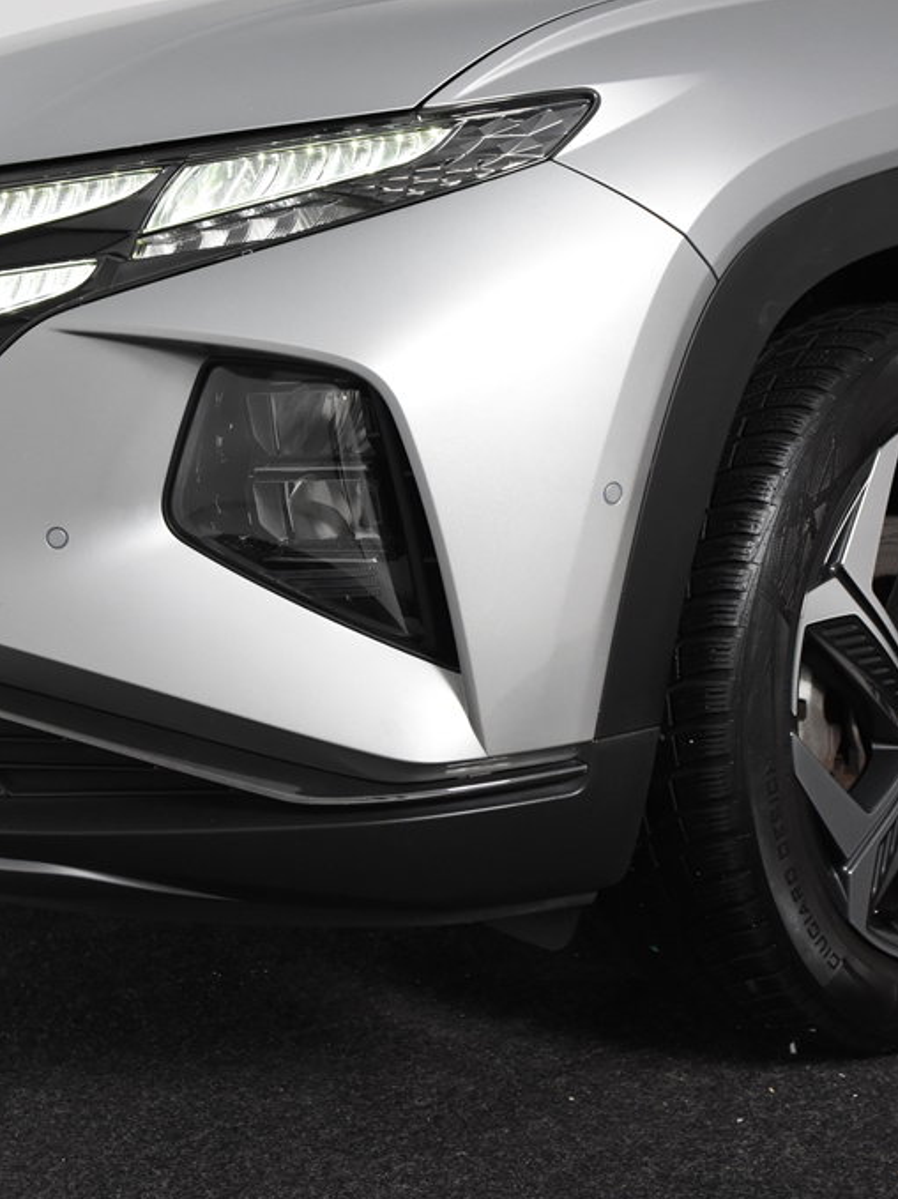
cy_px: 600
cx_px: 323
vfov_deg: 31.7
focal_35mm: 61
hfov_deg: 23.9
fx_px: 2111
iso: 1600
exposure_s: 1/100
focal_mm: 28
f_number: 5
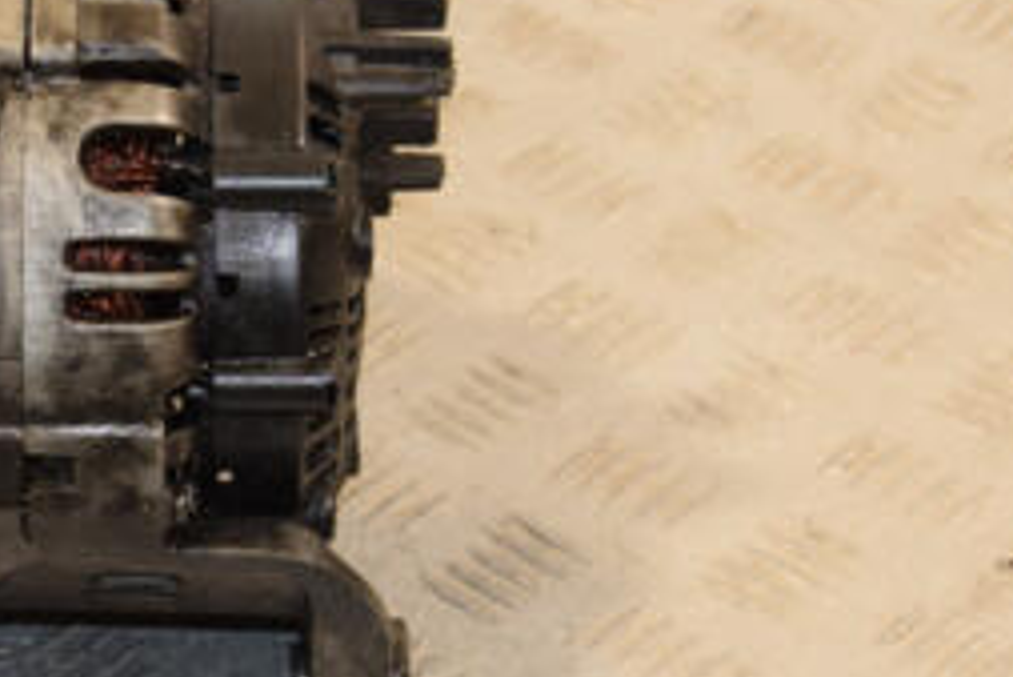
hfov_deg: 15.0
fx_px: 3801
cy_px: 292
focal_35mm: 135
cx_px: 128
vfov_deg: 10.2
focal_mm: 38
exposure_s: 1/200
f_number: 6.3
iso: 800
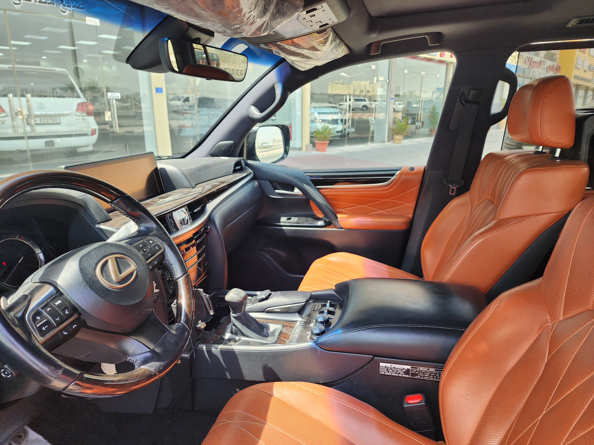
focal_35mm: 23
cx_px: 297
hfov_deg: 73.9
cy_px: 222
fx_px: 395
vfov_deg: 58.9
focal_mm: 6.4
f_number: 1.8
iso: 25
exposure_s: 1/180
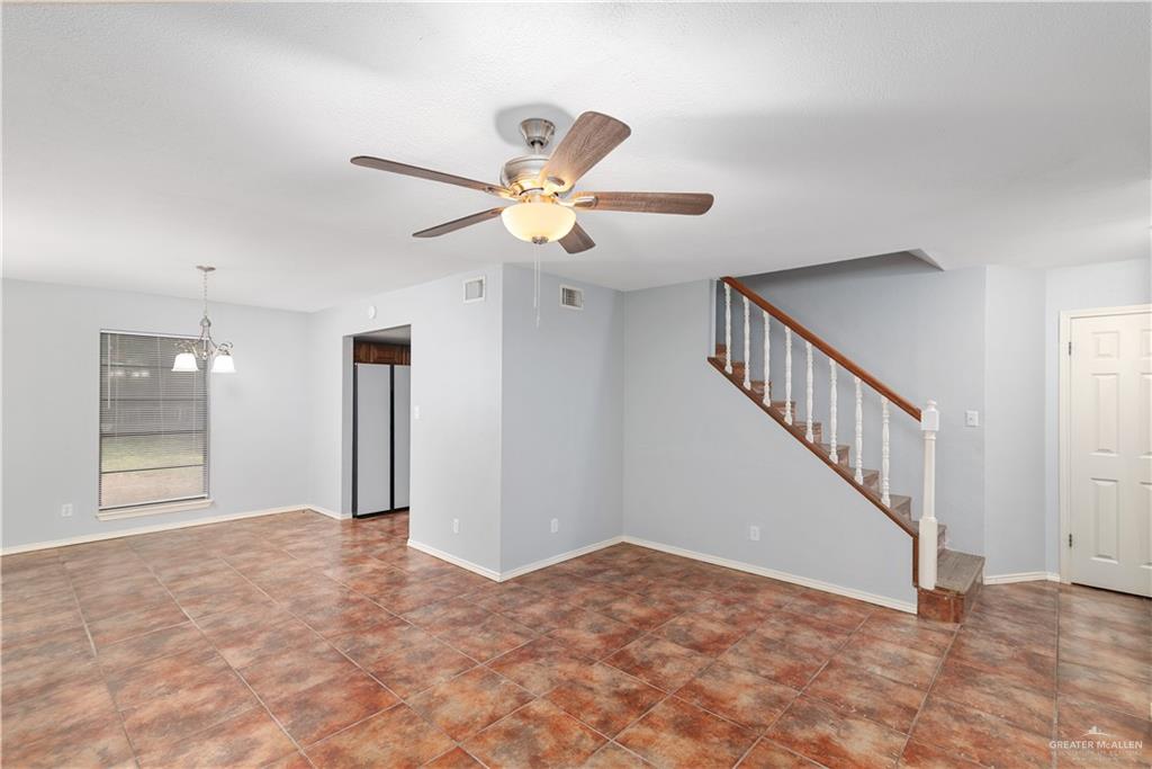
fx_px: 512
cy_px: 384
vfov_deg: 73.8
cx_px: 576
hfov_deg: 96.7
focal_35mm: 16
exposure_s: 1/2.5
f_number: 7.1
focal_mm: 16
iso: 320
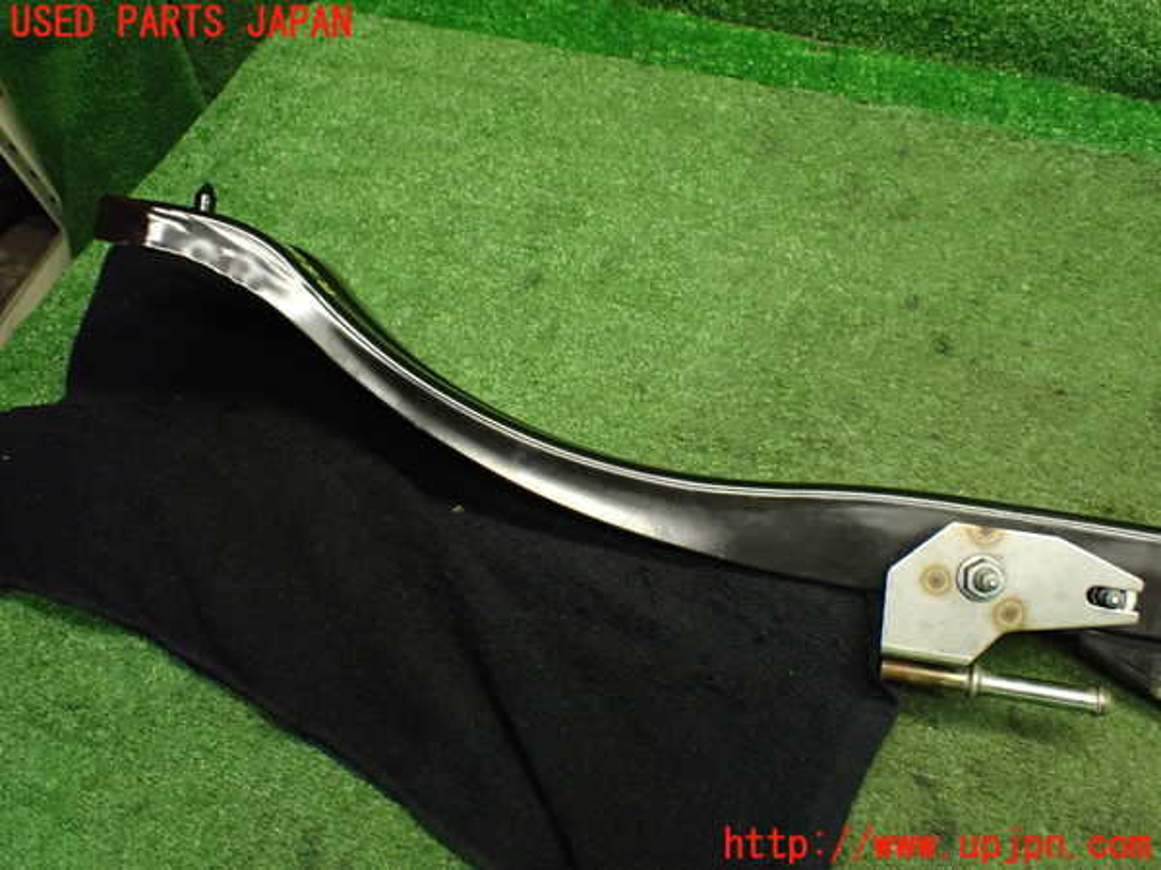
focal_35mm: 30
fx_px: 1006
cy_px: 435
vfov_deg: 46.8
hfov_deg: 60.0
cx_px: 580
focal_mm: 5.4
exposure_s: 1/100
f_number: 2.3
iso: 800
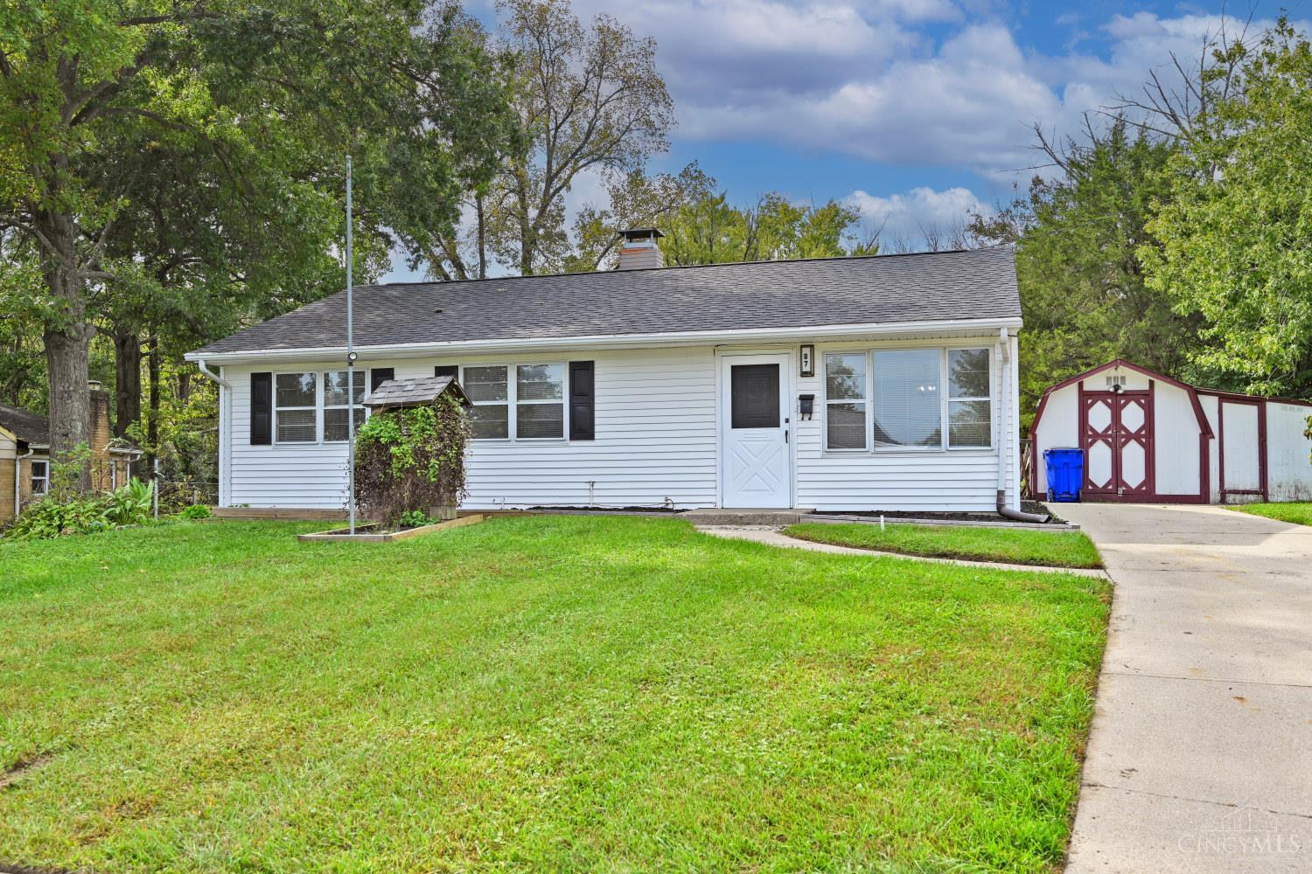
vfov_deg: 43.6
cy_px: 437
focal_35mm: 30
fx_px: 1093
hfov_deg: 61.9
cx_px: 656
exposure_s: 1/320
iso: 100
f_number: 6.3
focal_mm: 30
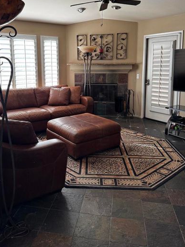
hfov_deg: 45.3
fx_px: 221
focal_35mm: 31
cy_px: 93
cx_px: 77
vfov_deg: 57.7
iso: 125
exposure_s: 1/121
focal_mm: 6.76
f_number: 1.78
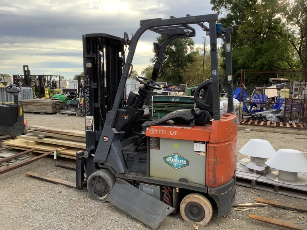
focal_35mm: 31
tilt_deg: -6.8
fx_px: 275
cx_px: 154
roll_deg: -1.5
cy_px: 115
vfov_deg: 45.5
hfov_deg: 58.3
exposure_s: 1/227
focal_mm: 3.3
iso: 25
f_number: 2.4
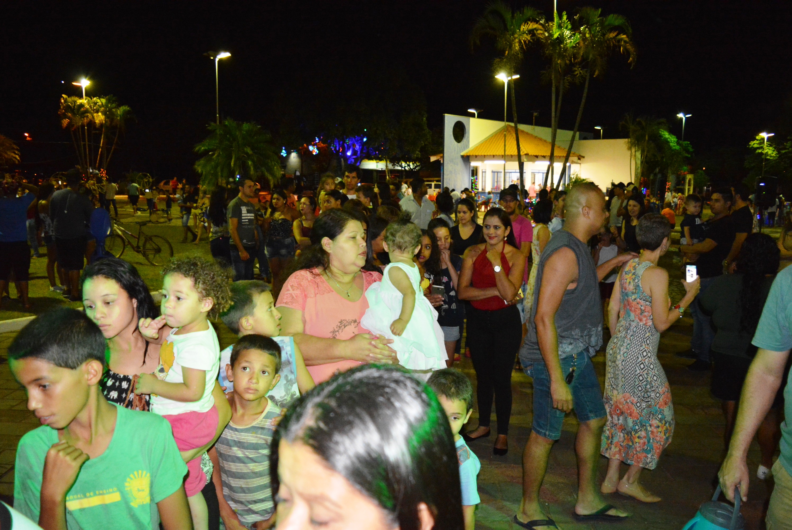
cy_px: 265
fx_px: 594
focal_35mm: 27
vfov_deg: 48.0
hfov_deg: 67.3
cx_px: 396
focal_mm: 18
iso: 3200
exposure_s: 1/60
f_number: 3.5
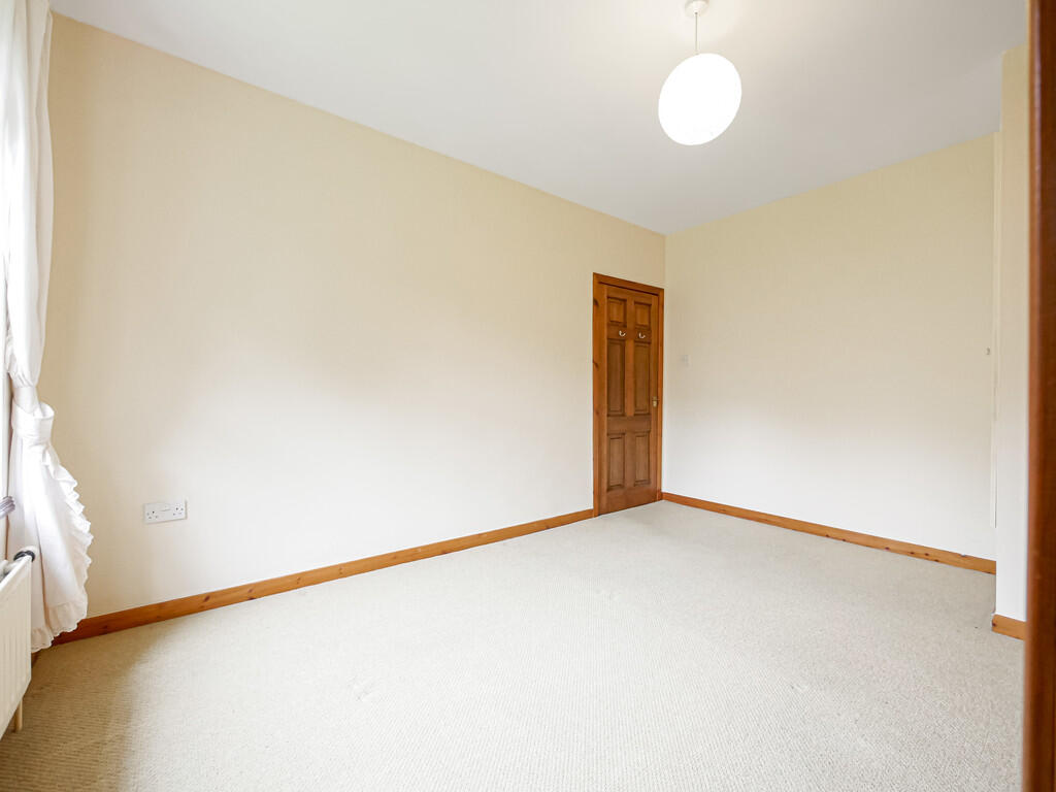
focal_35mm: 14
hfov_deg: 102.1
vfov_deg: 85.7
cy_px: 396
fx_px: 427
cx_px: 528
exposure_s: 1/60
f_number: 4
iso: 1250
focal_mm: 7
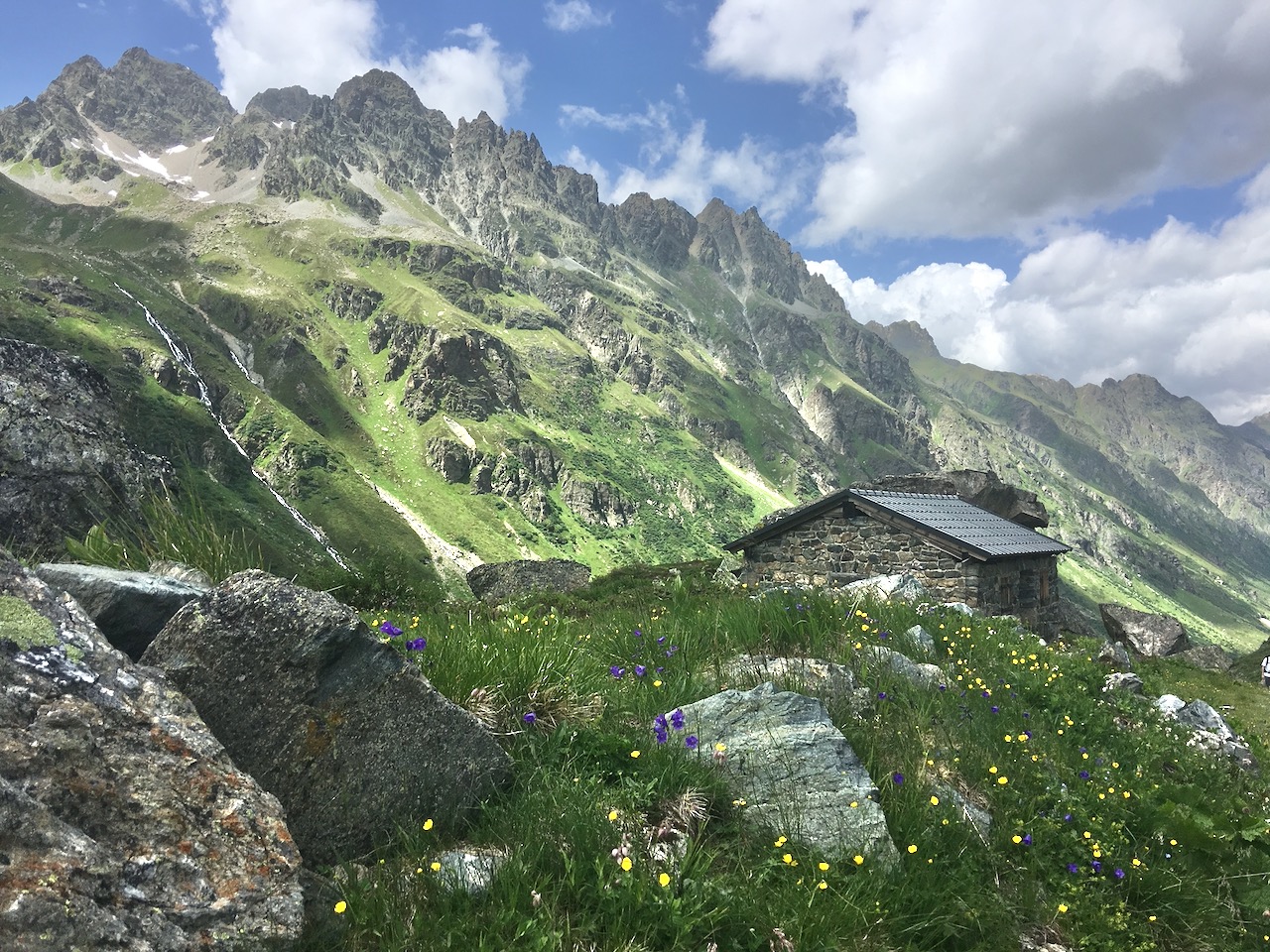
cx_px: 635
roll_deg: -1.1
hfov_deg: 61.7
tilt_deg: +4.2
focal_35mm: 29
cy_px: 476
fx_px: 1064
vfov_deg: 48.2
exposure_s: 1/1350
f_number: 2.2
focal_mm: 4.15
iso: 25
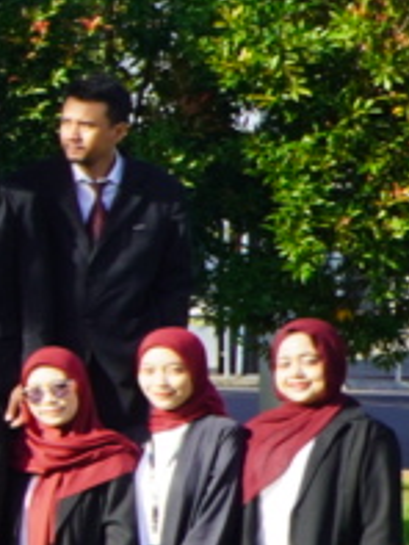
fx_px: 3730
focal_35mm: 237
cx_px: -1724
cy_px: 147
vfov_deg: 8.3
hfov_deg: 5.0
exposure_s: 1/100
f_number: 6.3
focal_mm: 20
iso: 100
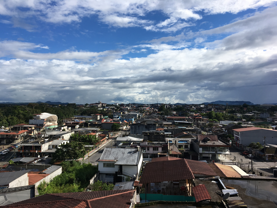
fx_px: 232
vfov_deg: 48.2
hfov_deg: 61.7
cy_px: 104
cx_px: 138
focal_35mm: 29
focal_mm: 4.15
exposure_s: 1/2137
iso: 25
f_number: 2.2
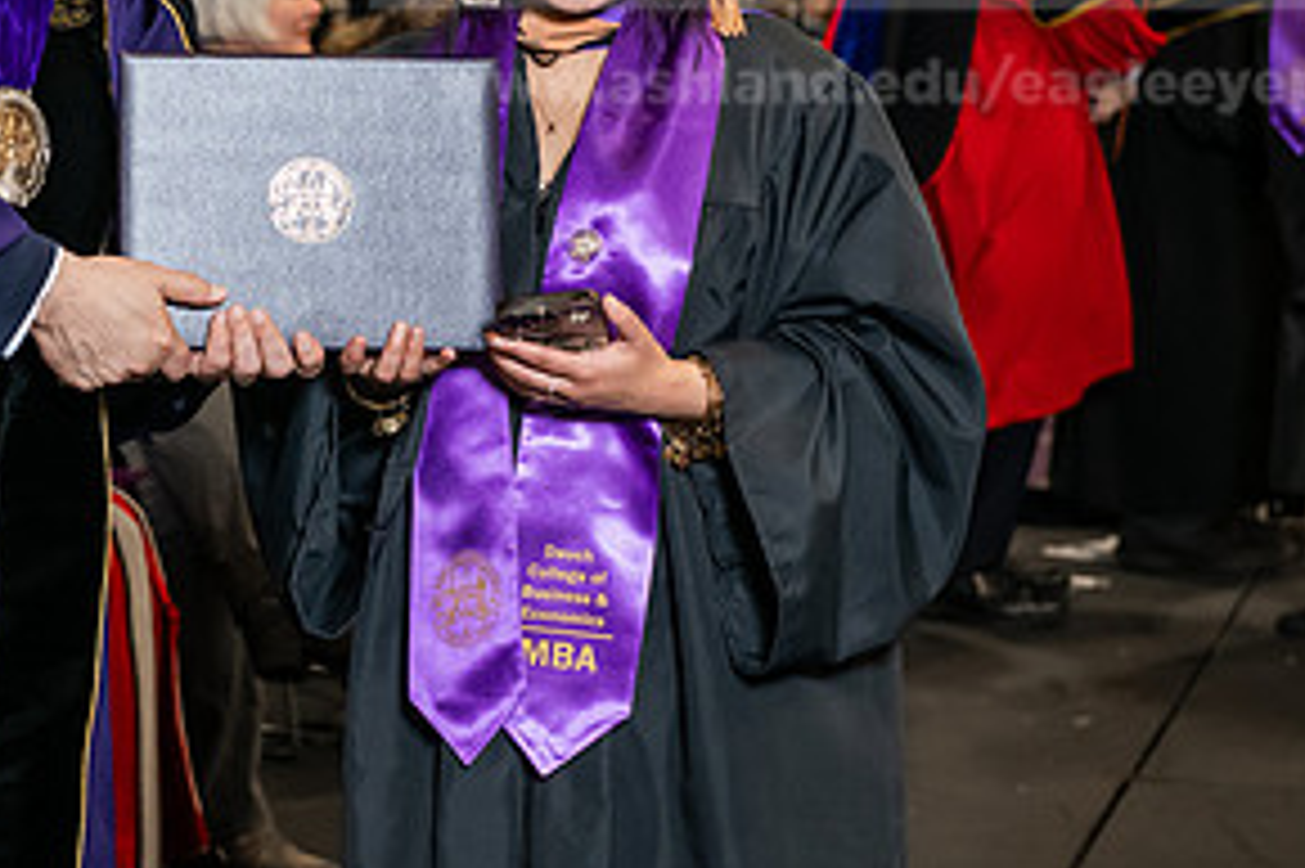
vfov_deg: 9.8
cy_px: 178
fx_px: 5072
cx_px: 234
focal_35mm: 140
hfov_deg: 14.6
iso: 2000
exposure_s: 1/200
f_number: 5
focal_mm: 70
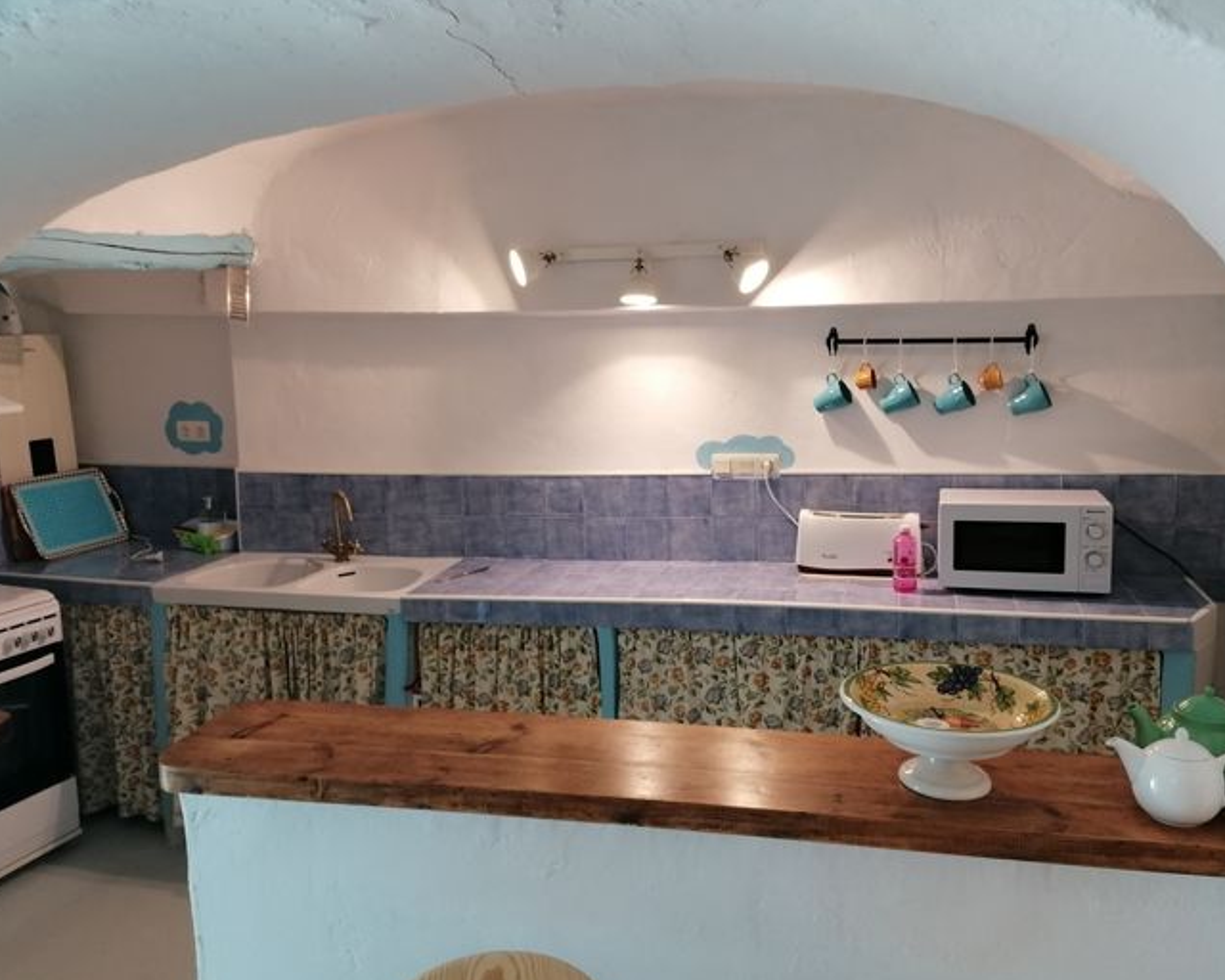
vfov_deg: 50.0
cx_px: 631
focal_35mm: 29
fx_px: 1051
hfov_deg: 60.4
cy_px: 498
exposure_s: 1/50
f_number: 1.8
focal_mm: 4.75
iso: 125
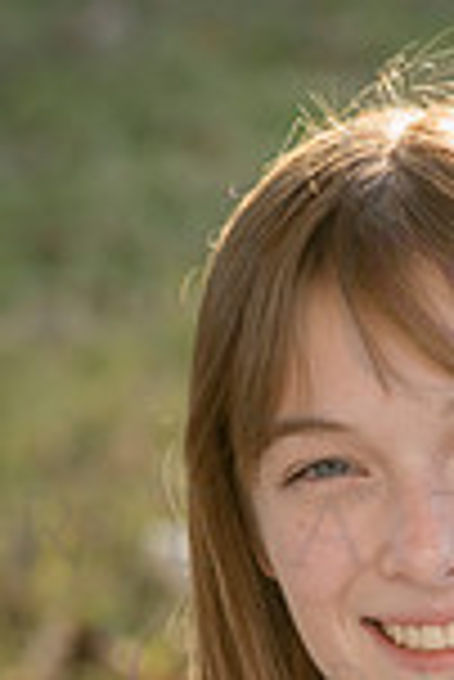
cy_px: 689
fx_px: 7039
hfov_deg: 3.7
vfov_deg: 5.5
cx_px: 458
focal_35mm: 373
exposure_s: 1/400
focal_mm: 125
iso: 800
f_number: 7.1
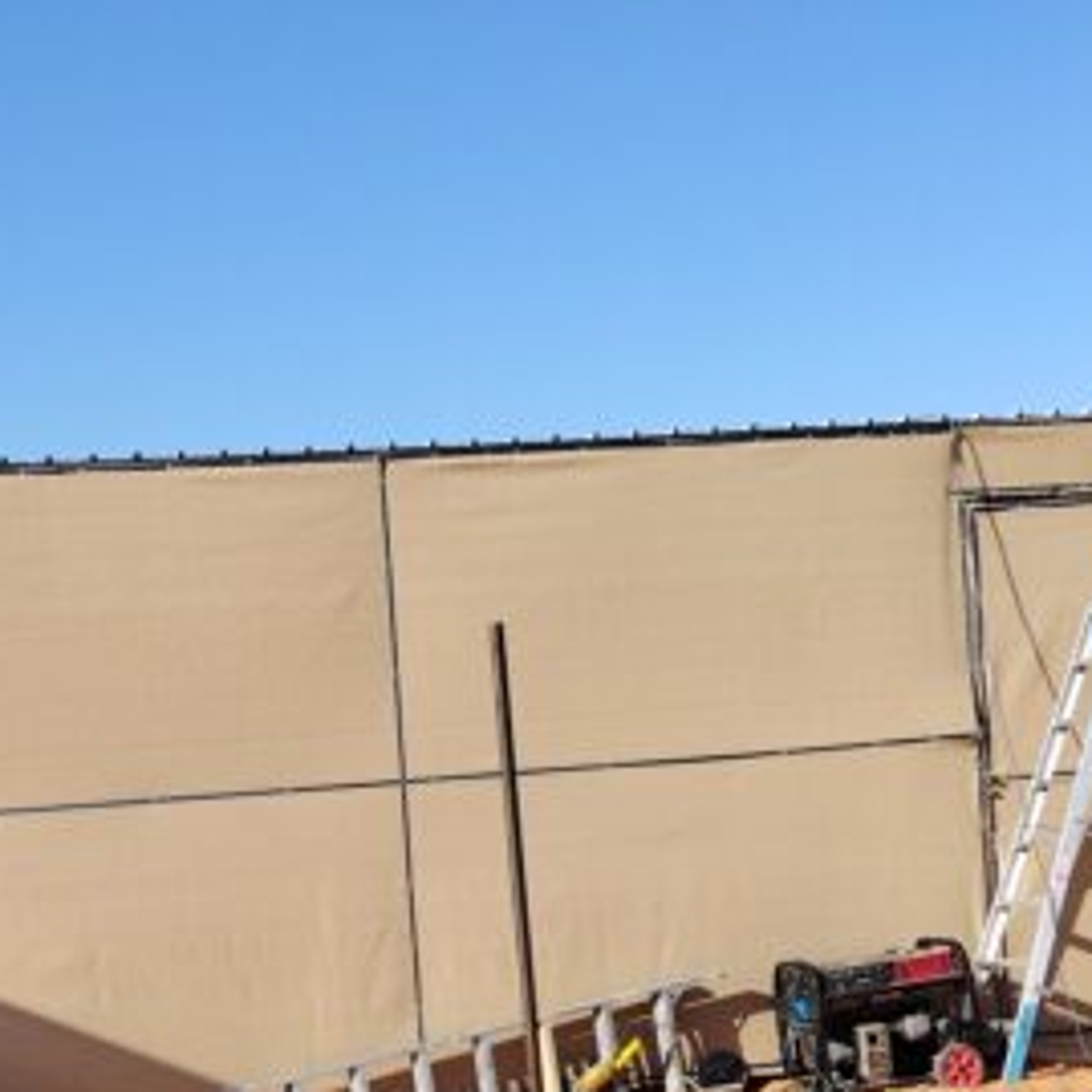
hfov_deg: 27.0
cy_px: 917
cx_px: 300
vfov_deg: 26.6
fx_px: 2248
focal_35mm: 63
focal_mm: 5.25
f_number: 1.75
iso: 100
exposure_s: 1/714
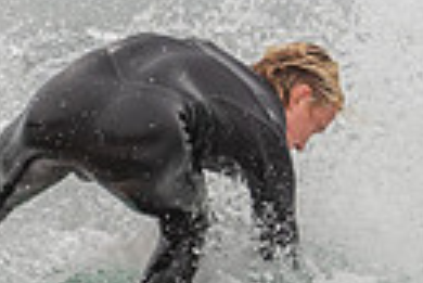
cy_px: 372
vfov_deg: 0.8
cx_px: 208
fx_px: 20421
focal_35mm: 1736
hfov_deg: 1.2
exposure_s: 1/2000
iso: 250
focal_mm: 390
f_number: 5.6
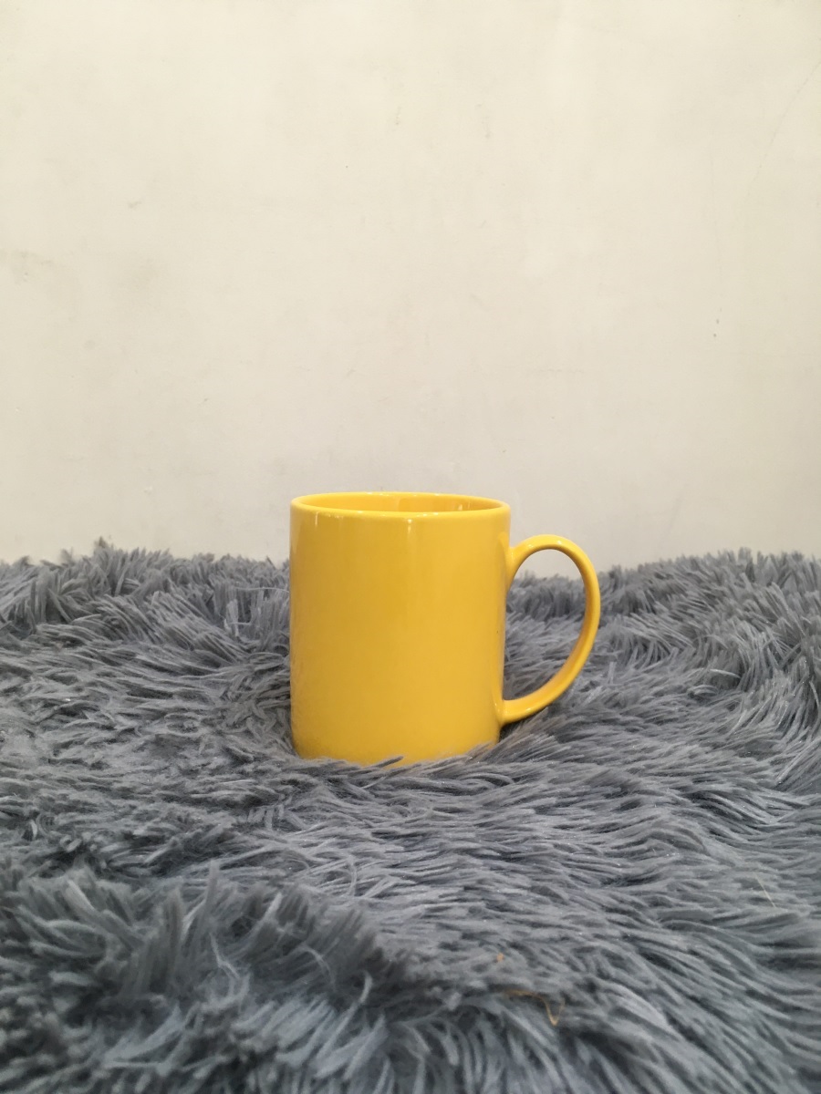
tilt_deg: -11.0
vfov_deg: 61.7
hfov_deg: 48.2
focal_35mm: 29
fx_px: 917
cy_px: 547
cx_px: 410
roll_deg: -2.1
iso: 100
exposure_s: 1/33
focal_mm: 4.15
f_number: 2.2
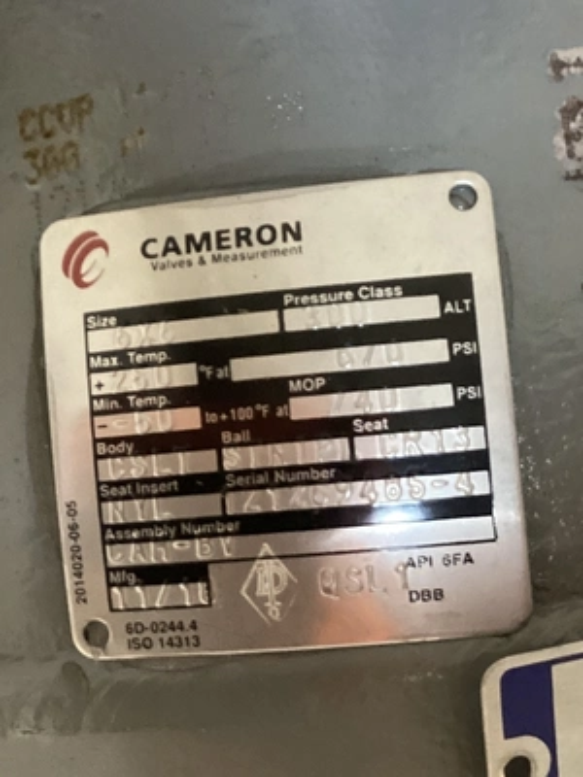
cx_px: 292
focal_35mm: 31
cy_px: 388
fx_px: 696
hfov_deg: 45.4
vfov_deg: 58.4
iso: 500
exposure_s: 1/30
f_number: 2.4
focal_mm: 3.3
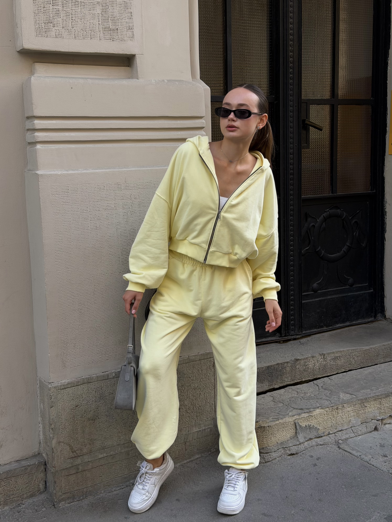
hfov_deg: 30.3
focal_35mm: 48
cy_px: 261
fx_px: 725
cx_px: 196
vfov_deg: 39.7
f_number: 1.78
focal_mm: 6.76
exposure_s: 1/274
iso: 64
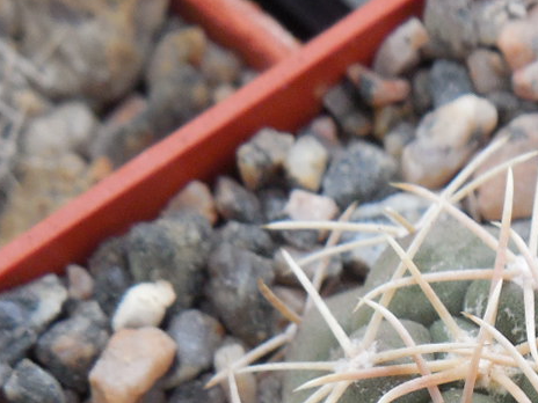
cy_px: 571
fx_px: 1663
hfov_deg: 17.7
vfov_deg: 13.2
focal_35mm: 107
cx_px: 606
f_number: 3.6
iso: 220
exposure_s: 1/30
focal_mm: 5.6
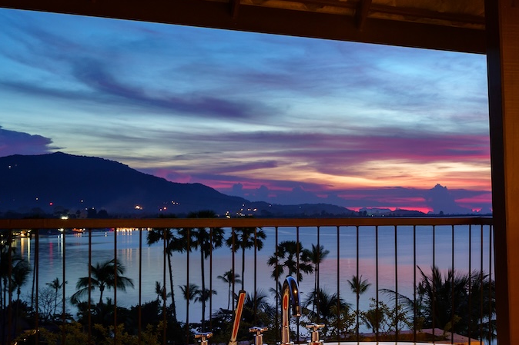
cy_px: 218
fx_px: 821
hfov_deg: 33.8
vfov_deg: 23.7
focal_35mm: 57
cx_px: 434
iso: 640
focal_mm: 32
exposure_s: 3.2
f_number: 9
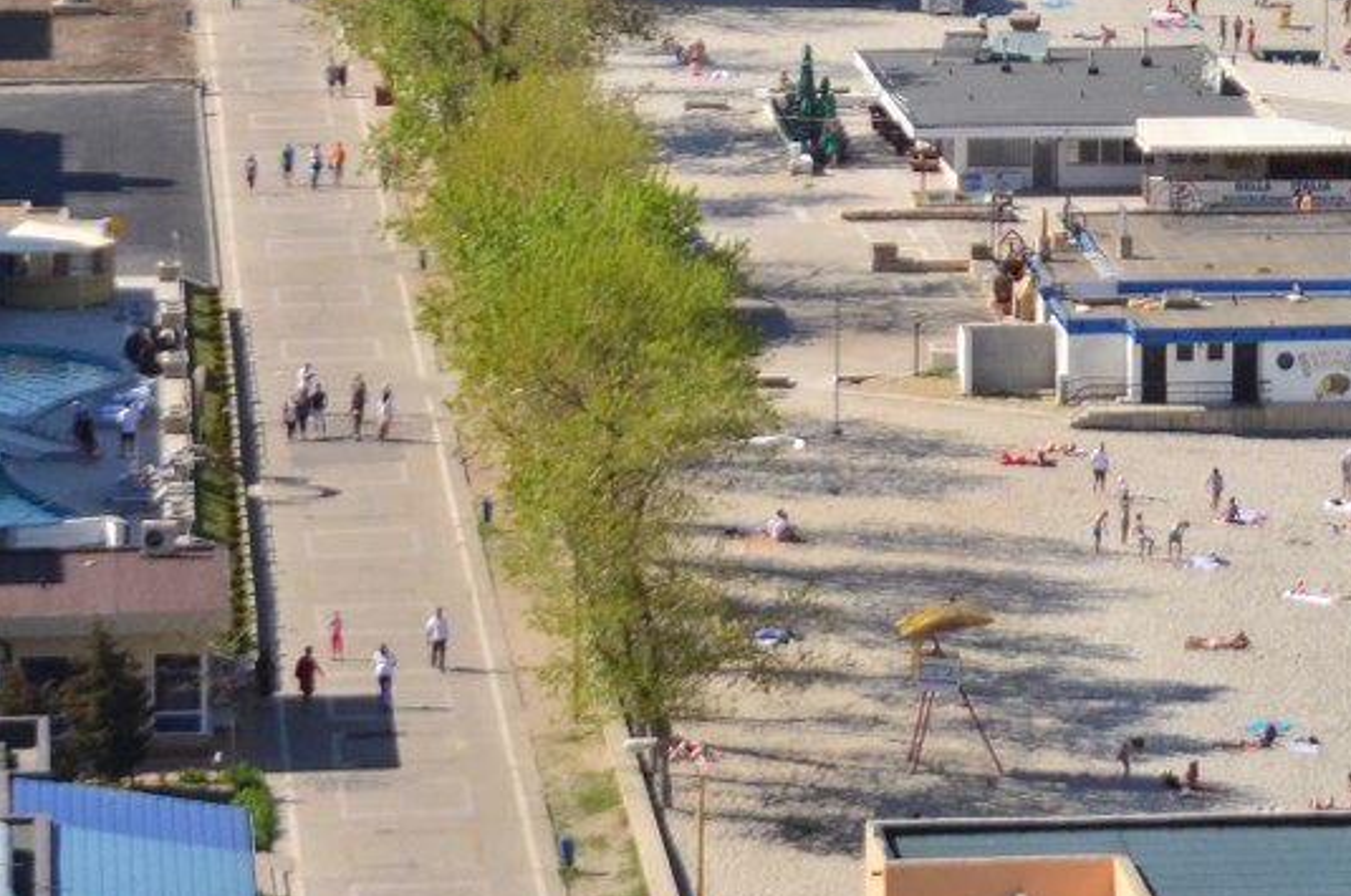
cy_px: -247
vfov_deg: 6.1
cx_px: 1269
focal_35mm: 222
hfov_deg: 9.2
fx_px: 8319
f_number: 4.5
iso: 400
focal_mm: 50
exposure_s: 1/5000
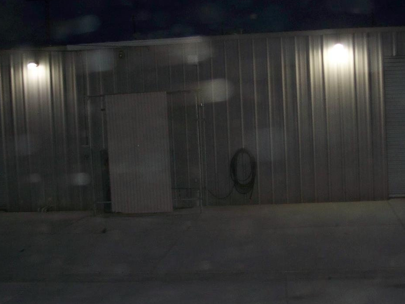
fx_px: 702
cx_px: 233
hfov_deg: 32.1
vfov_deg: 24.4
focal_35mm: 60
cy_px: 184
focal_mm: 7.8
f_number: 2.8
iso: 200
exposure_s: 1/60
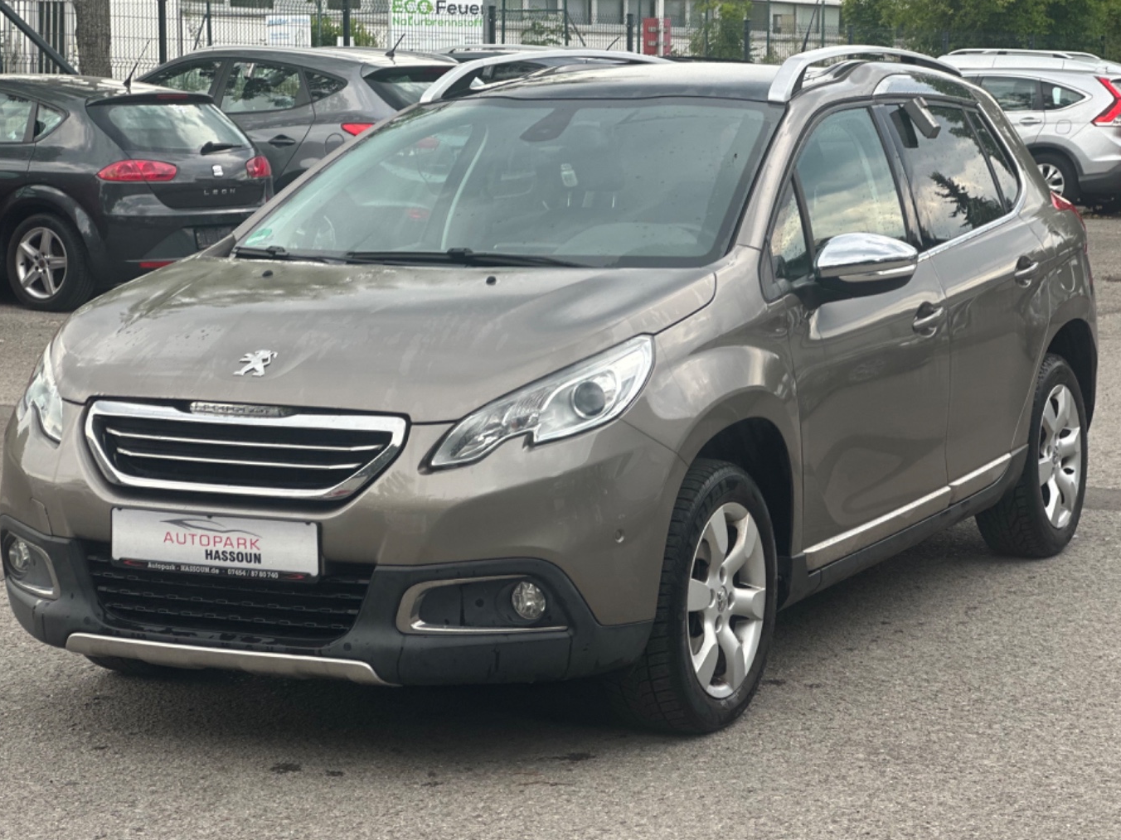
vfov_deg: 18.0
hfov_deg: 23.8
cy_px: 400
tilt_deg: -5.9
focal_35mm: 82
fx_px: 2655
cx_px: 535
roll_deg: -0.2
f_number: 2.8
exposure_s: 1/121
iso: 25
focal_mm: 9
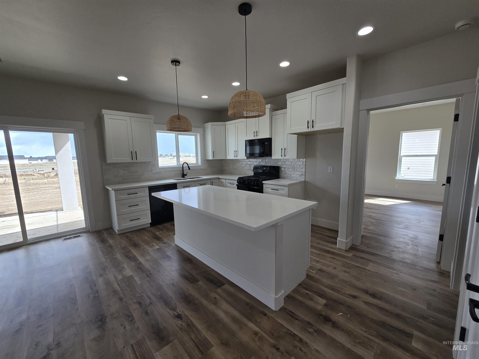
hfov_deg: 106.2
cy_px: 180
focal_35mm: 13
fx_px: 180
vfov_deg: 89.9
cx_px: 240
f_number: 2.2
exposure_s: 1/197
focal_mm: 2.2
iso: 50
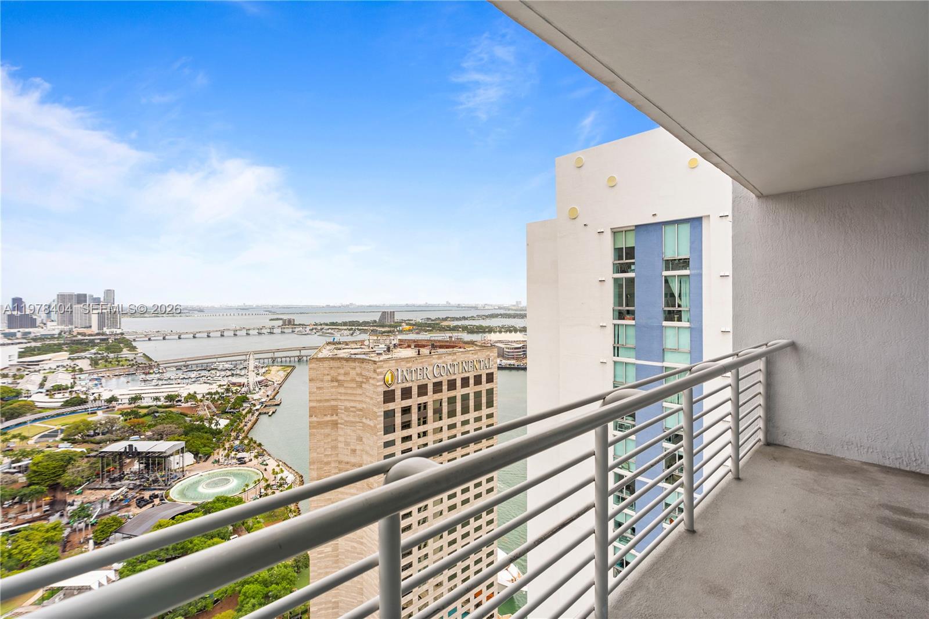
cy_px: 310
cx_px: 464
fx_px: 413
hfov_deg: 96.7
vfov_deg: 73.7
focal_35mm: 16
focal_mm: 16
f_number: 5
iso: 100
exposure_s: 1/60
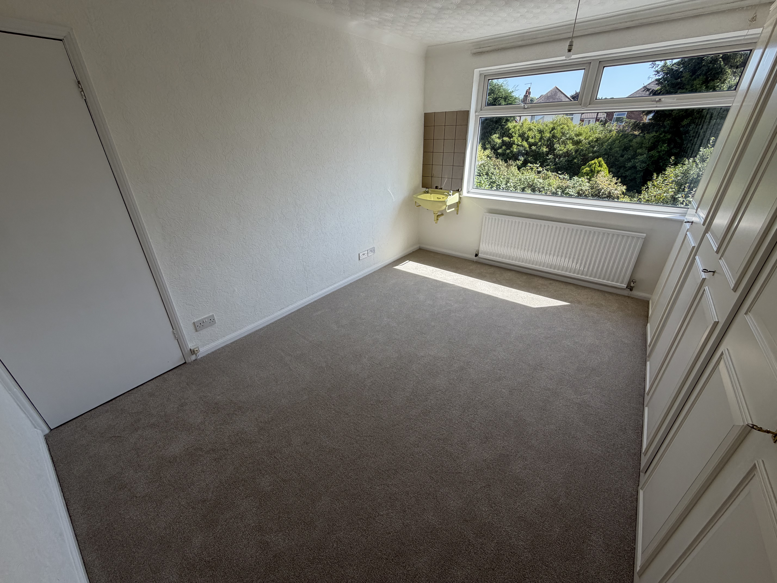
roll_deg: +1.1
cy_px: 292
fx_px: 314
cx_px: 388
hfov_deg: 102.1
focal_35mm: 14
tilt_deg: -25.2
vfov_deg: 85.7
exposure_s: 1/344
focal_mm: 2.22
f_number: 2.2
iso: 50
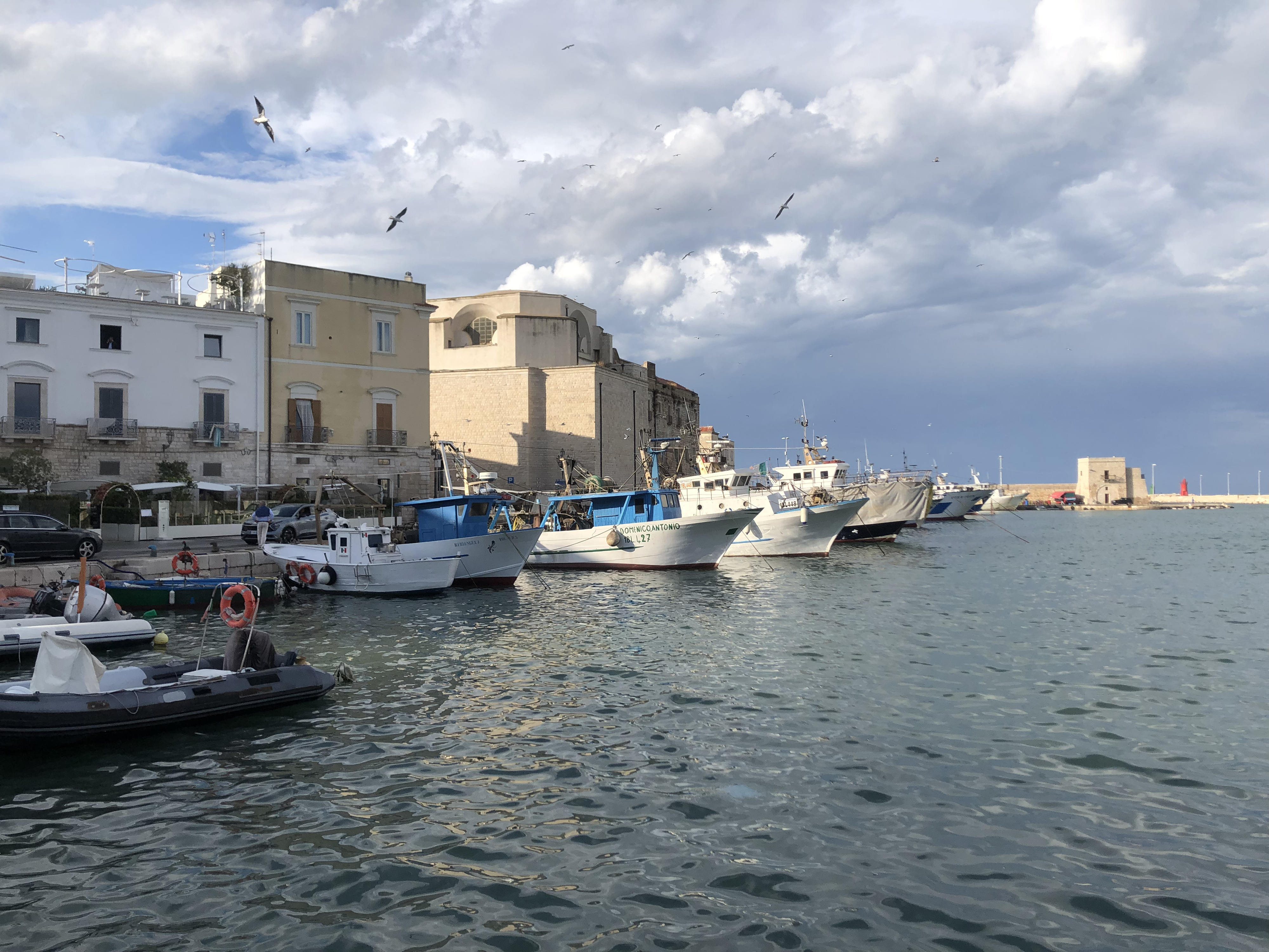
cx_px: 634
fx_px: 1026
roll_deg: +1.2
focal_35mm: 28
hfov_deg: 63.4
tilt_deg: +1.7
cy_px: 476
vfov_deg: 49.7
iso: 20
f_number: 1.8
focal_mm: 4
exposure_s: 1/2404
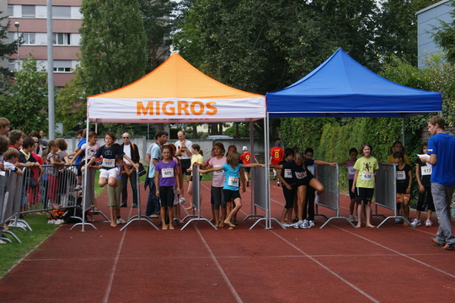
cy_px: 152
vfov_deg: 15.2
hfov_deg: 22.6
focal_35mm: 90
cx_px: 228
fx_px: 1137
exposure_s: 1/250
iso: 100
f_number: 7.1
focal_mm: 60
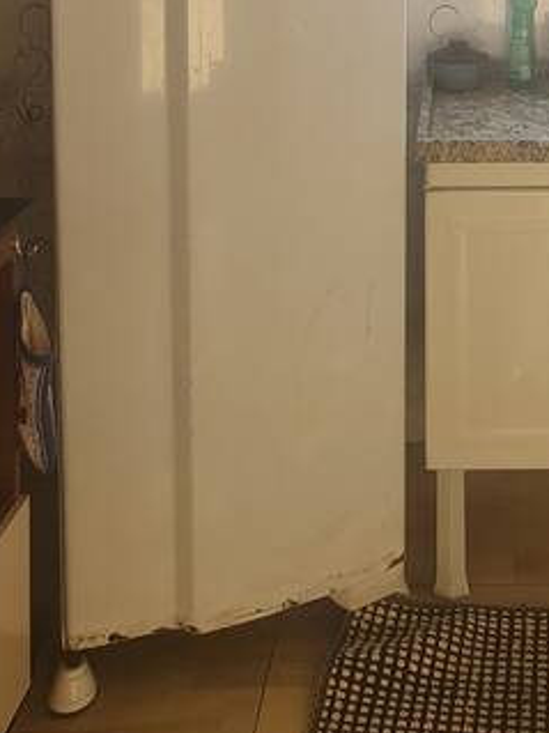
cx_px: 485
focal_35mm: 44
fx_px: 931
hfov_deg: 31.5
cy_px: -124
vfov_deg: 35.0
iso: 50
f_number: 2.2
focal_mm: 2.2
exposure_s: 1/177
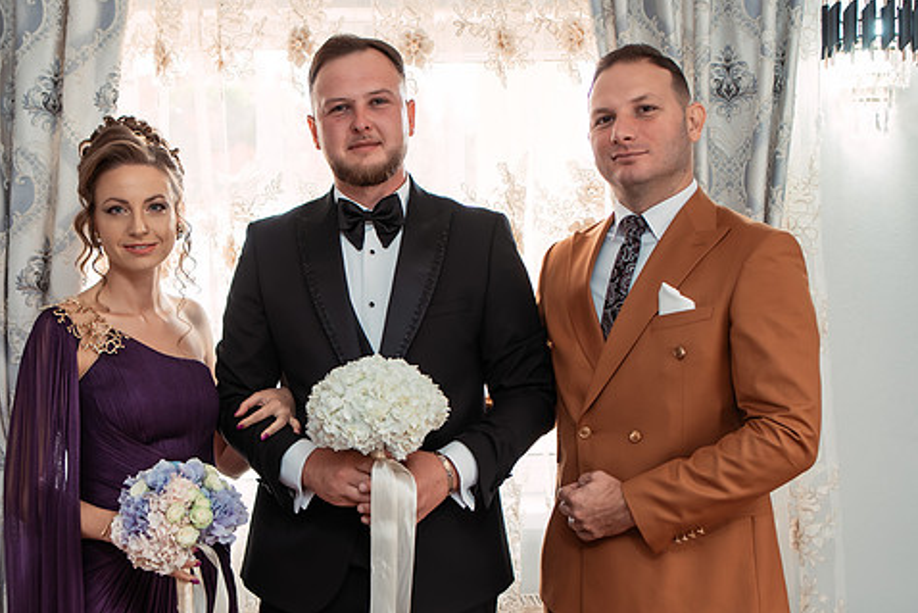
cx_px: 363
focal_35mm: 48
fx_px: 1224
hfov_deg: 40.9
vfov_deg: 28.1
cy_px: 348
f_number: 2.8
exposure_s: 1/250
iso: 500
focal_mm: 35
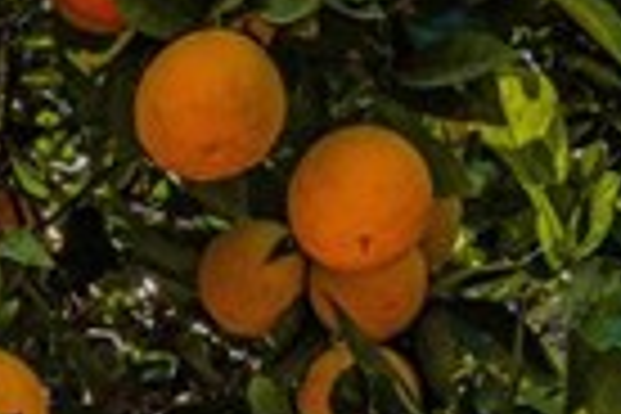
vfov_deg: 7.0
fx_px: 3070
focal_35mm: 178
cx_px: -144
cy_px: 1190
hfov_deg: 11.3
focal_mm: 24
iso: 125
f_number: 14
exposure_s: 1/40
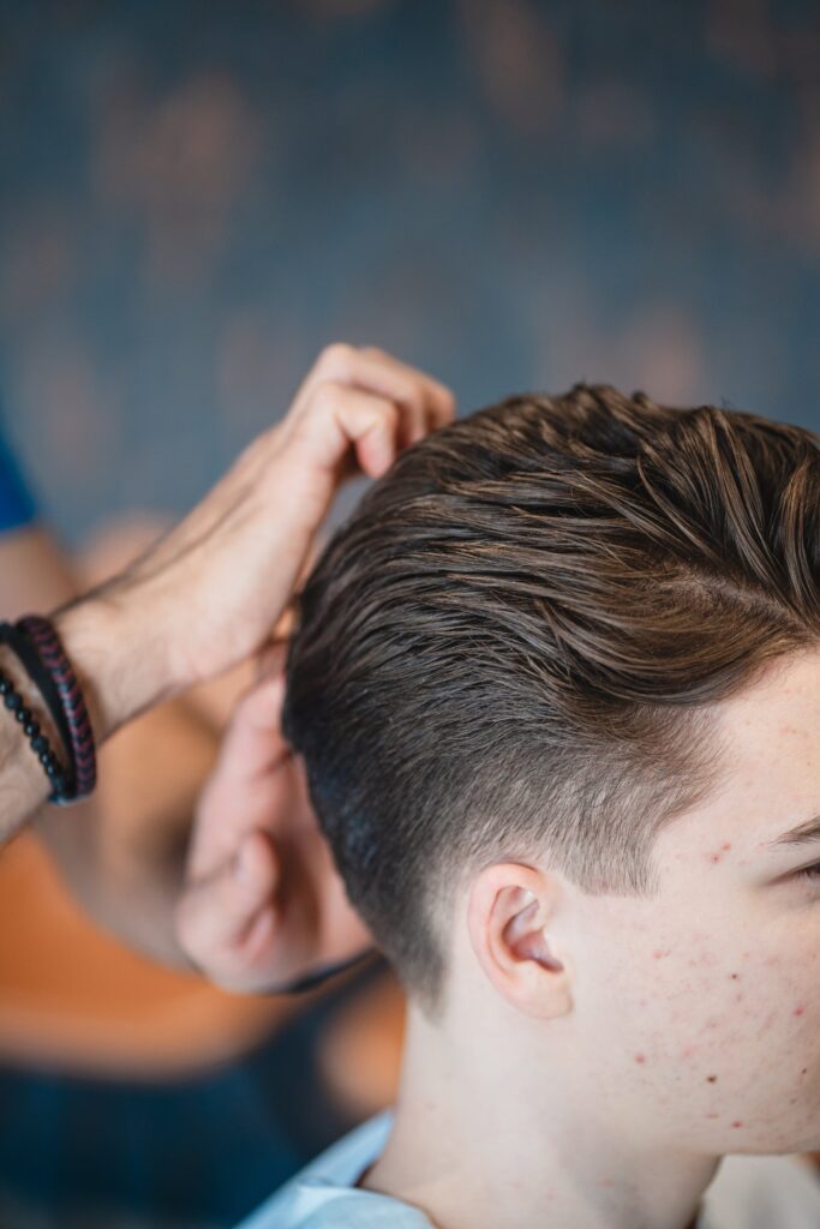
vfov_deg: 23.9
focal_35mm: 85
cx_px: 410
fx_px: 2903
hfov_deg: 16.1
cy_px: 614
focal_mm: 85
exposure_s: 1/250
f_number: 1.8
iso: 320
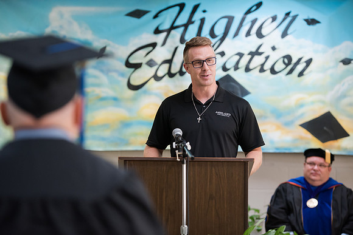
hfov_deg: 18.3
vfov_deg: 12.2
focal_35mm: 112
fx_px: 1098
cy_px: 118
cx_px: 176
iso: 3200
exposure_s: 1/200
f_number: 3.2
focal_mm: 112
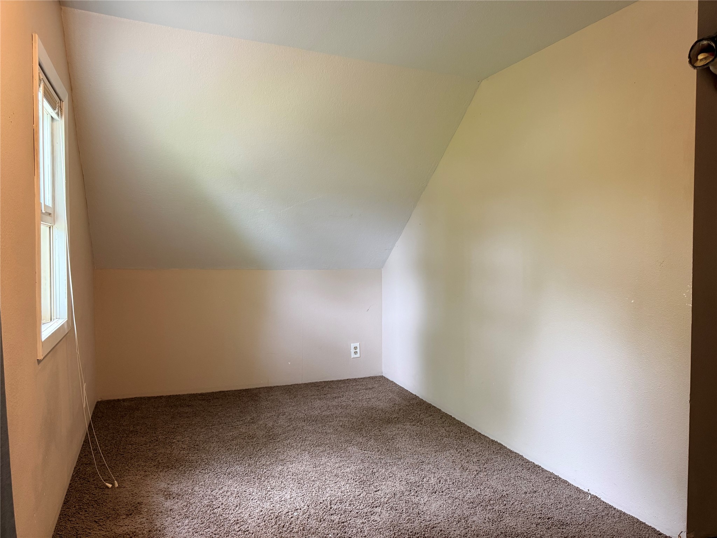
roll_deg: -0.4
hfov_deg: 71.6
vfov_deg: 56.8
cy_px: 269
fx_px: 497
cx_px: 358
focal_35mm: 24
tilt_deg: -0.9
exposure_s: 1/60
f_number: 1.78
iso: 250
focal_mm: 6.76
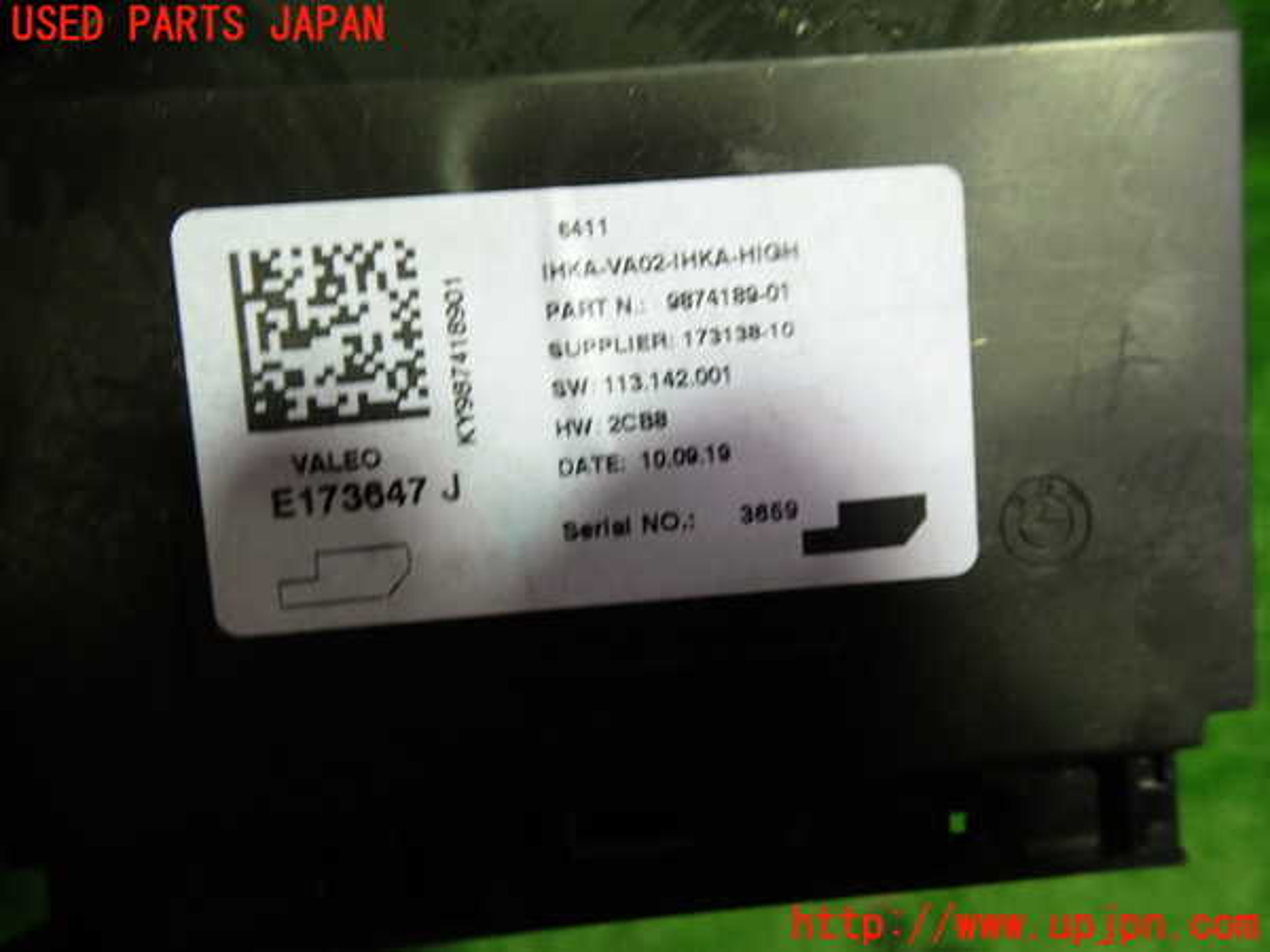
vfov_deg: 46.8
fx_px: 1101
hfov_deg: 60.0
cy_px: 476
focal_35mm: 30
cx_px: 635
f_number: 2.3
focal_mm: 5.4
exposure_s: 1/40
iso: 200
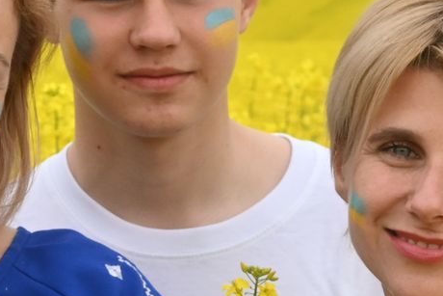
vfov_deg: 4.4
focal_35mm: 313
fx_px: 3853
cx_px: 65
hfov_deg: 6.6
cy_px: 290
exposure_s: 1/1000
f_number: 7.1
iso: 1000
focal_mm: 50
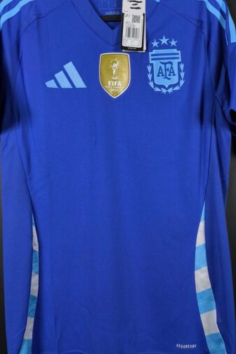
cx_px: 114
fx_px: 374
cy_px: 188
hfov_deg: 35.1
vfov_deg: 50.7
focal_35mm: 38
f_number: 1.6
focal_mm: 6.57
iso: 400
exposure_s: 1/160
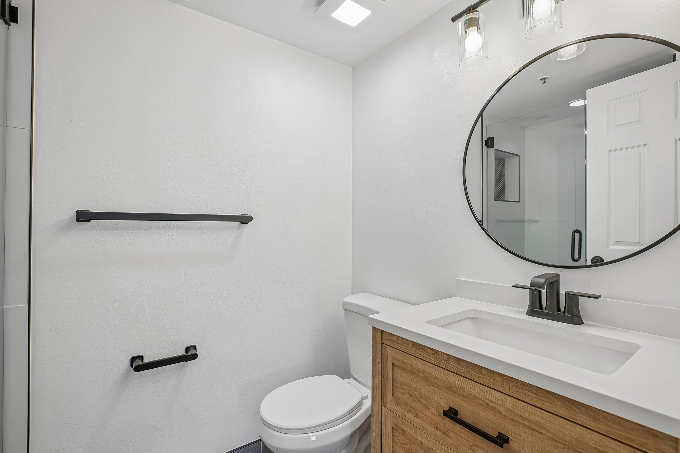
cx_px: 340
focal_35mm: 16
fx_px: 302
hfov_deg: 96.7
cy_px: 226
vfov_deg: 73.7
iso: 400
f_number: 8
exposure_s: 1/80
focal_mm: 16
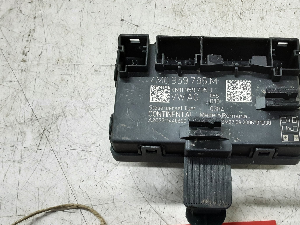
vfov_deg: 33.2
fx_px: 373
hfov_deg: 43.6
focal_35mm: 43
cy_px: 159
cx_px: 182
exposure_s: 1/50
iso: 125
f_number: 1.9
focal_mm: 2.91
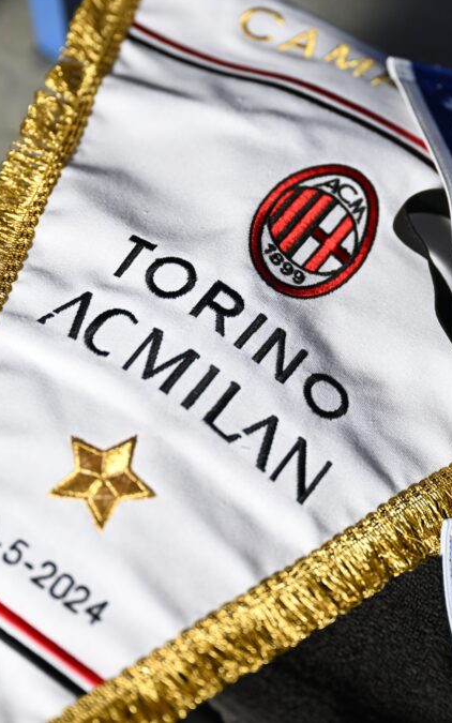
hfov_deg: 15.4
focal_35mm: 85
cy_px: 358
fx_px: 1675
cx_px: 285
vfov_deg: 24.4
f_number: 2.8
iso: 1000
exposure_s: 1/4000
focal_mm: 55
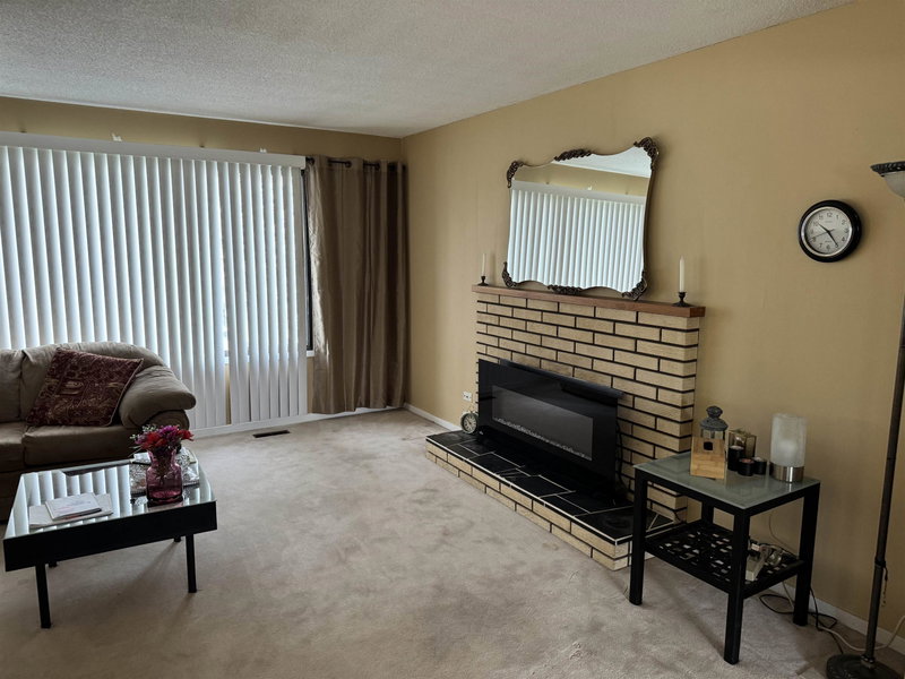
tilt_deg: -8.4
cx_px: 452
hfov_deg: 71.6
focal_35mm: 24
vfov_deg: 56.8
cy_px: 340
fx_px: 627
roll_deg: -0.5
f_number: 1.78
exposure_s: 1/60
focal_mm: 6.76
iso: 250
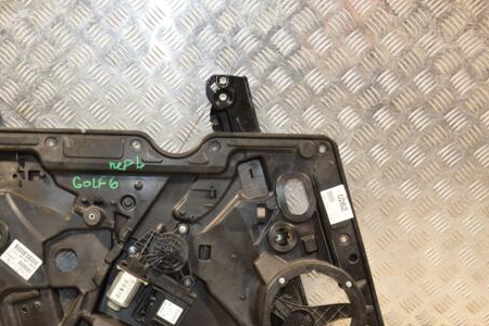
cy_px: 215
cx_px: 167
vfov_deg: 25.9
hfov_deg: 37.8
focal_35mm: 52
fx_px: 706
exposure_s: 1/125
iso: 800
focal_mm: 26
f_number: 5
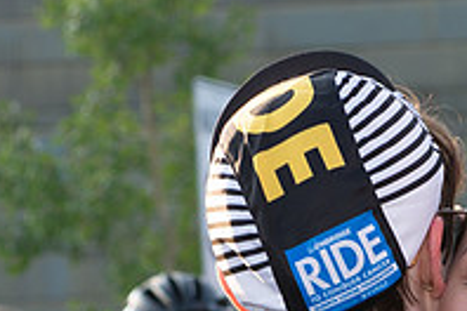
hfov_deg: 5.1
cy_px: 451
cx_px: 333
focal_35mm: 406
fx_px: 5266
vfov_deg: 3.4
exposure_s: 1/80
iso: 100
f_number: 6.3
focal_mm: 70
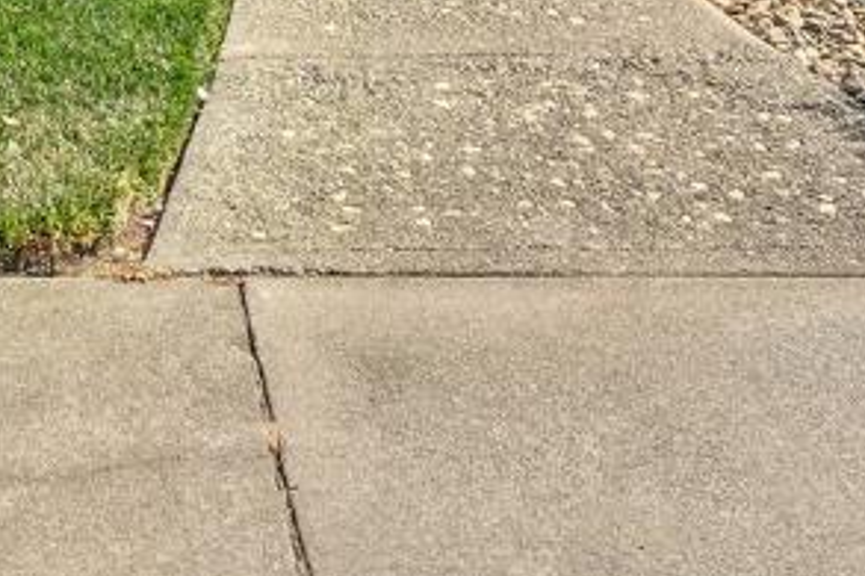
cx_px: -38
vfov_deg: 9.6
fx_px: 2954
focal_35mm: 123
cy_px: -882
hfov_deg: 16.3
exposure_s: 1/500
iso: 640
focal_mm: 24
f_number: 8
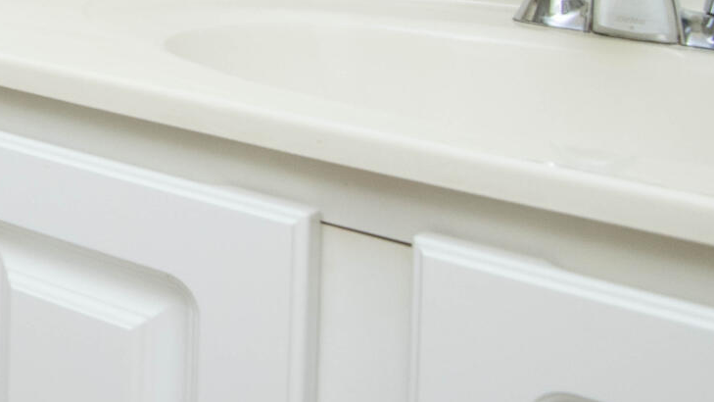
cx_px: -612
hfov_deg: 20.3
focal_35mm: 69
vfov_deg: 15.4
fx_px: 1306
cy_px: -291
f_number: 9
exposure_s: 1/250
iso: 400
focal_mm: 16
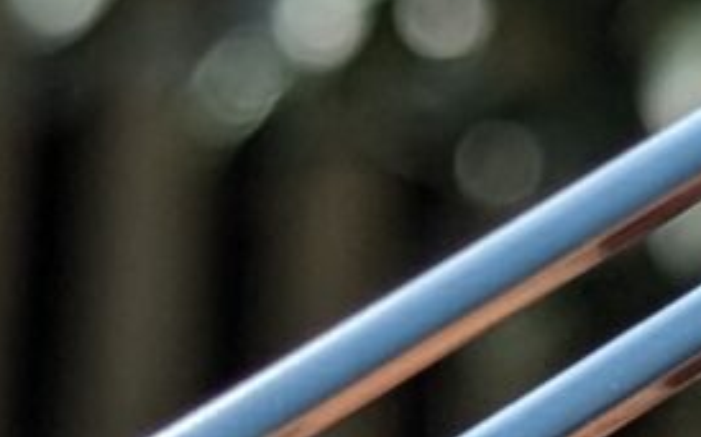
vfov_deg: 5.5
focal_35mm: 238
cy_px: 358
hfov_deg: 8.8
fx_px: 4545
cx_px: 535
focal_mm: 6.81
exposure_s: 1/891
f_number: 1.85
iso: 42
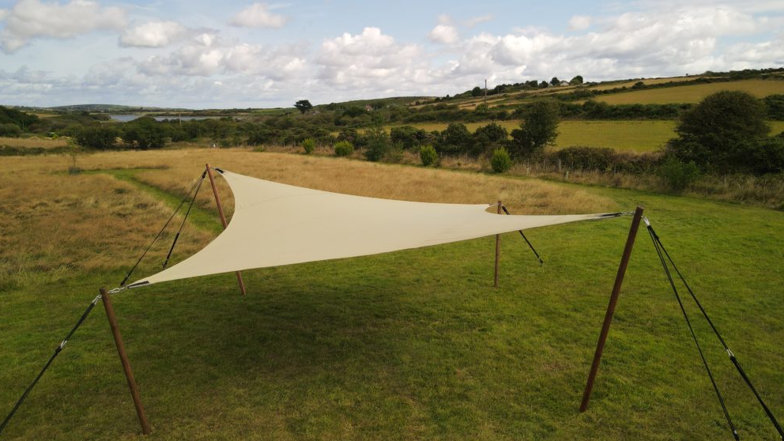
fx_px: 561
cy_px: 253
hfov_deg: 69.9
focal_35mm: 27
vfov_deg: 42.8
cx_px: 387
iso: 100
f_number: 2.8
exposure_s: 1/40
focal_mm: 4.5
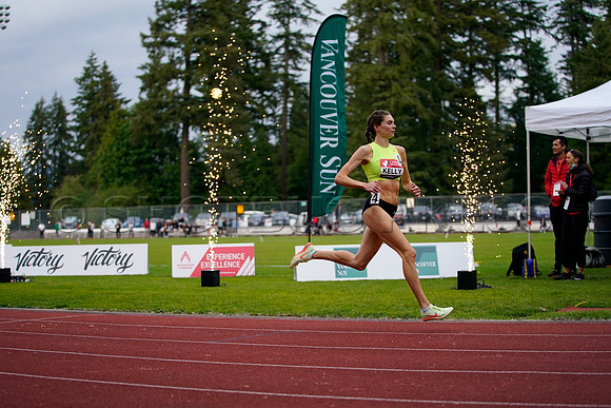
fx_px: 1188
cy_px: 204
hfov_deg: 28.8
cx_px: 306
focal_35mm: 70
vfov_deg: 19.5
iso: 1000
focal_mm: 70
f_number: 2.8
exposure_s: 1/1600
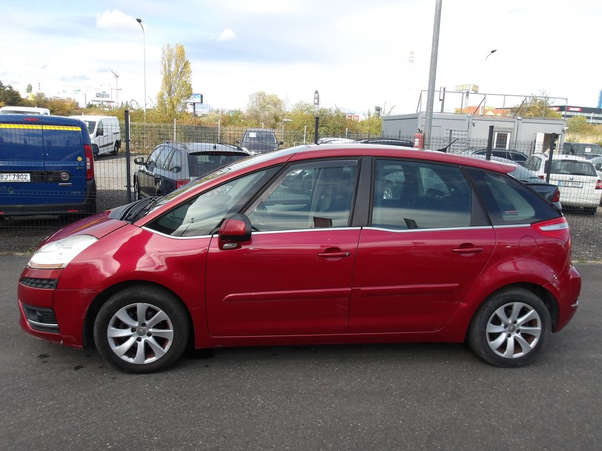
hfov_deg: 65.3
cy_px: 226
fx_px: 470
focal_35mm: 27
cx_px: 301
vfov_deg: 51.4
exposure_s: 1/709
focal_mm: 4.9
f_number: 3
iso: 100
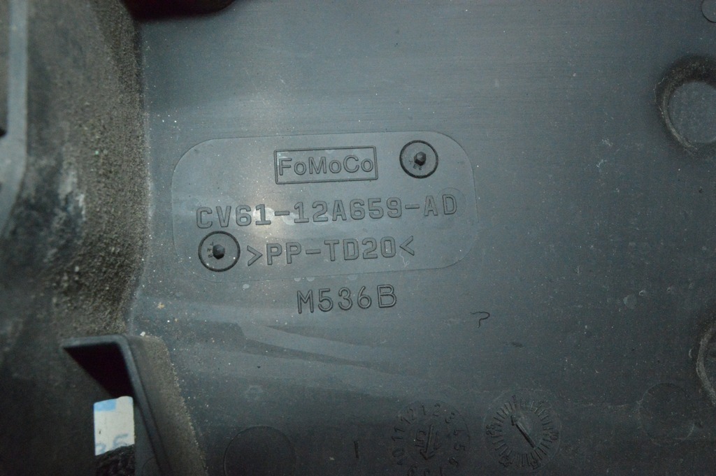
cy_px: 238
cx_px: 358
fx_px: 715
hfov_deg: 53.2
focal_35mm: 36
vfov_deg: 36.8
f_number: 25
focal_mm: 24
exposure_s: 1/40
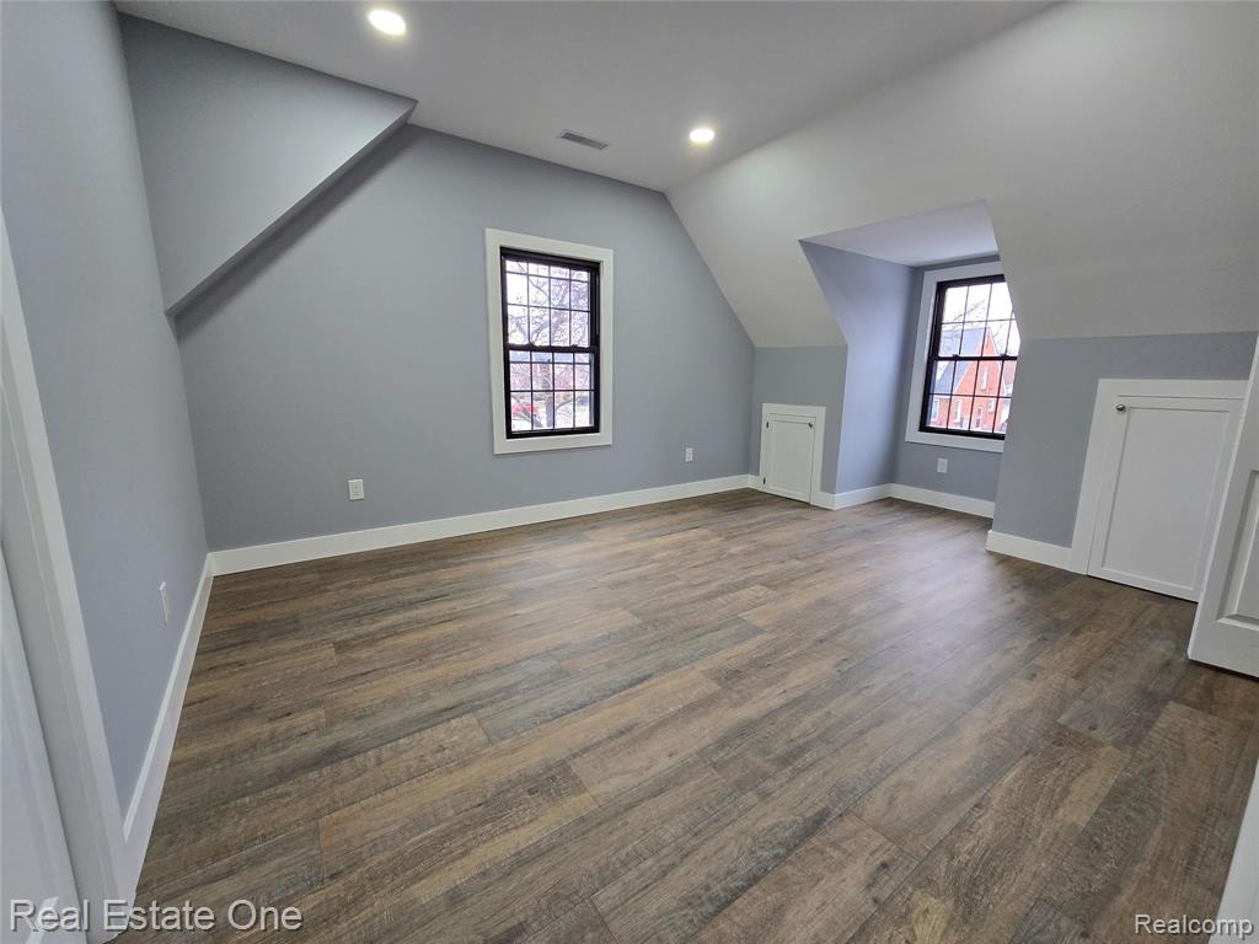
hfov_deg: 106.2
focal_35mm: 13
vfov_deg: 89.9
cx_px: 630
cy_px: 472
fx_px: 473
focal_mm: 2.2
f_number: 2.2
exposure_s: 1/100
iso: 200
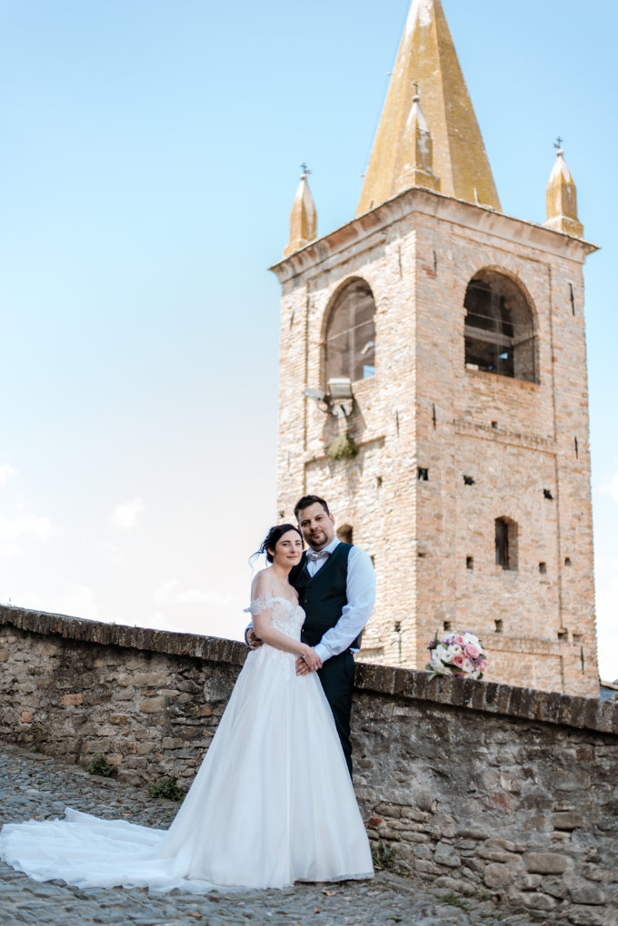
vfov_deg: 39.6
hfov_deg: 27.0
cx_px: 309
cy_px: 463
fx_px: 1287
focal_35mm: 50
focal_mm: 50
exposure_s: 1/800
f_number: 1.8
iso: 100
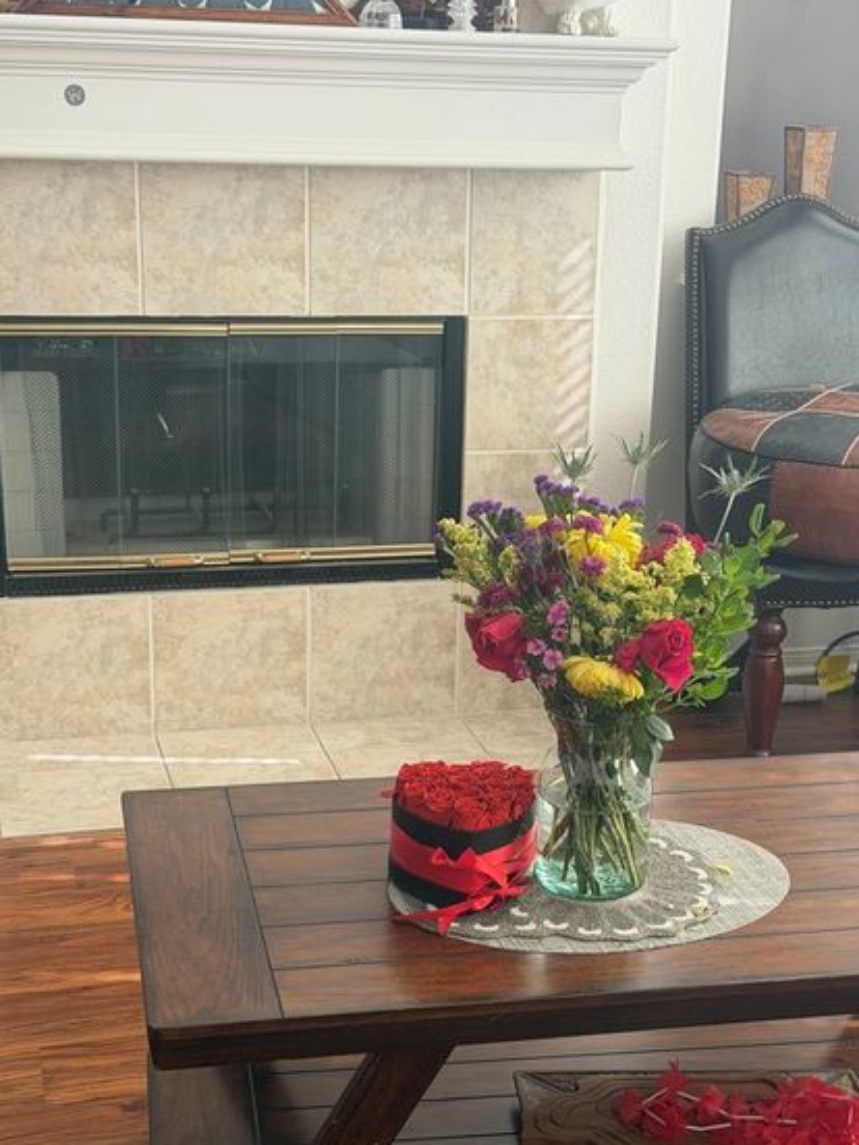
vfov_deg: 33.1
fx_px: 1919
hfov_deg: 25.2
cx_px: 486
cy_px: 681
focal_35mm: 58
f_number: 1.78
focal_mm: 6.76
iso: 64
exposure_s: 1/121
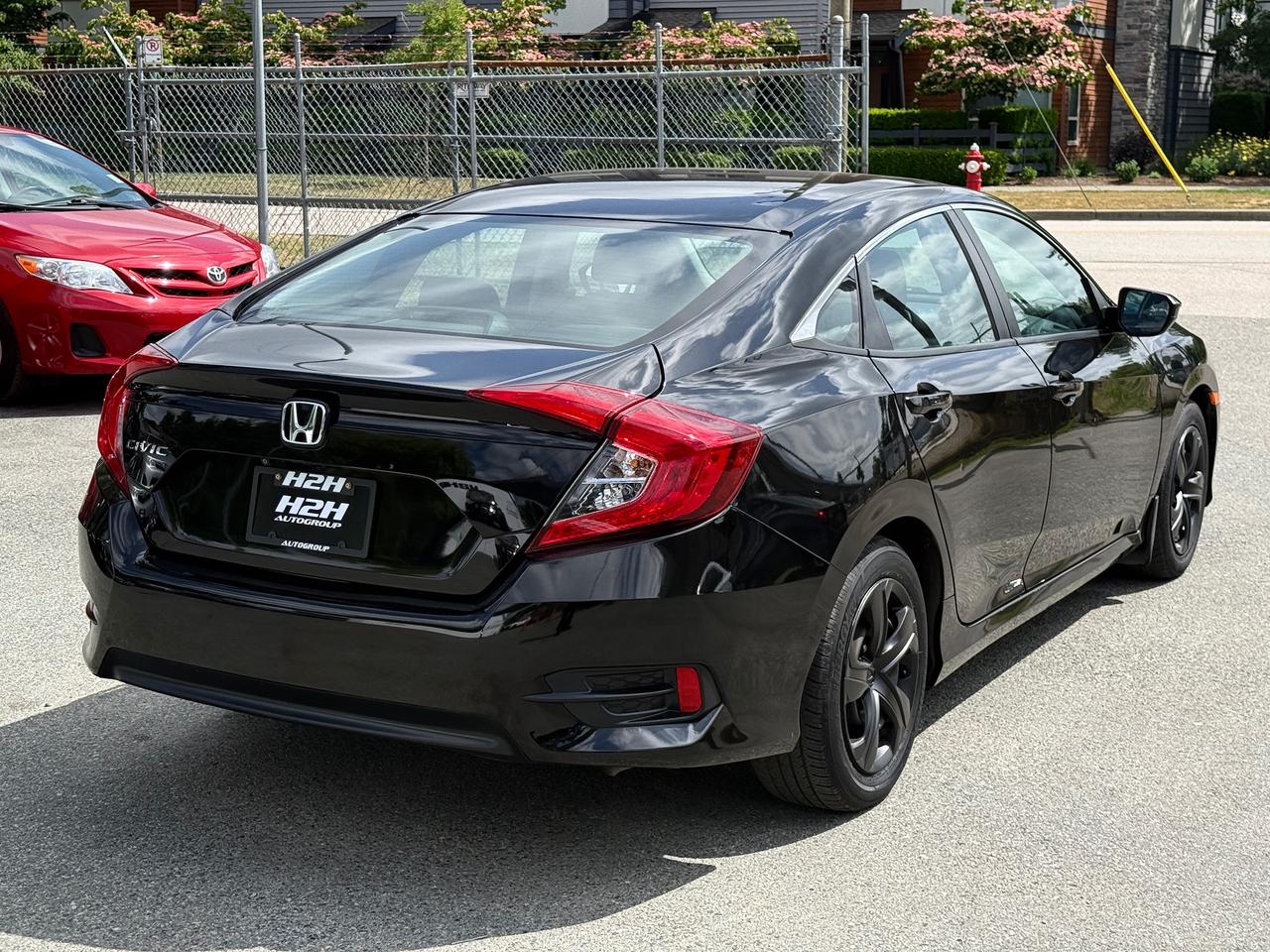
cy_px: 476
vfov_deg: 30.3
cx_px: 635
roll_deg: -0.4
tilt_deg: -8.4
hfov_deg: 39.7
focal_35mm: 48
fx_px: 1761
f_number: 1.78
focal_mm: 6.76
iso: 100
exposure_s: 1/4329
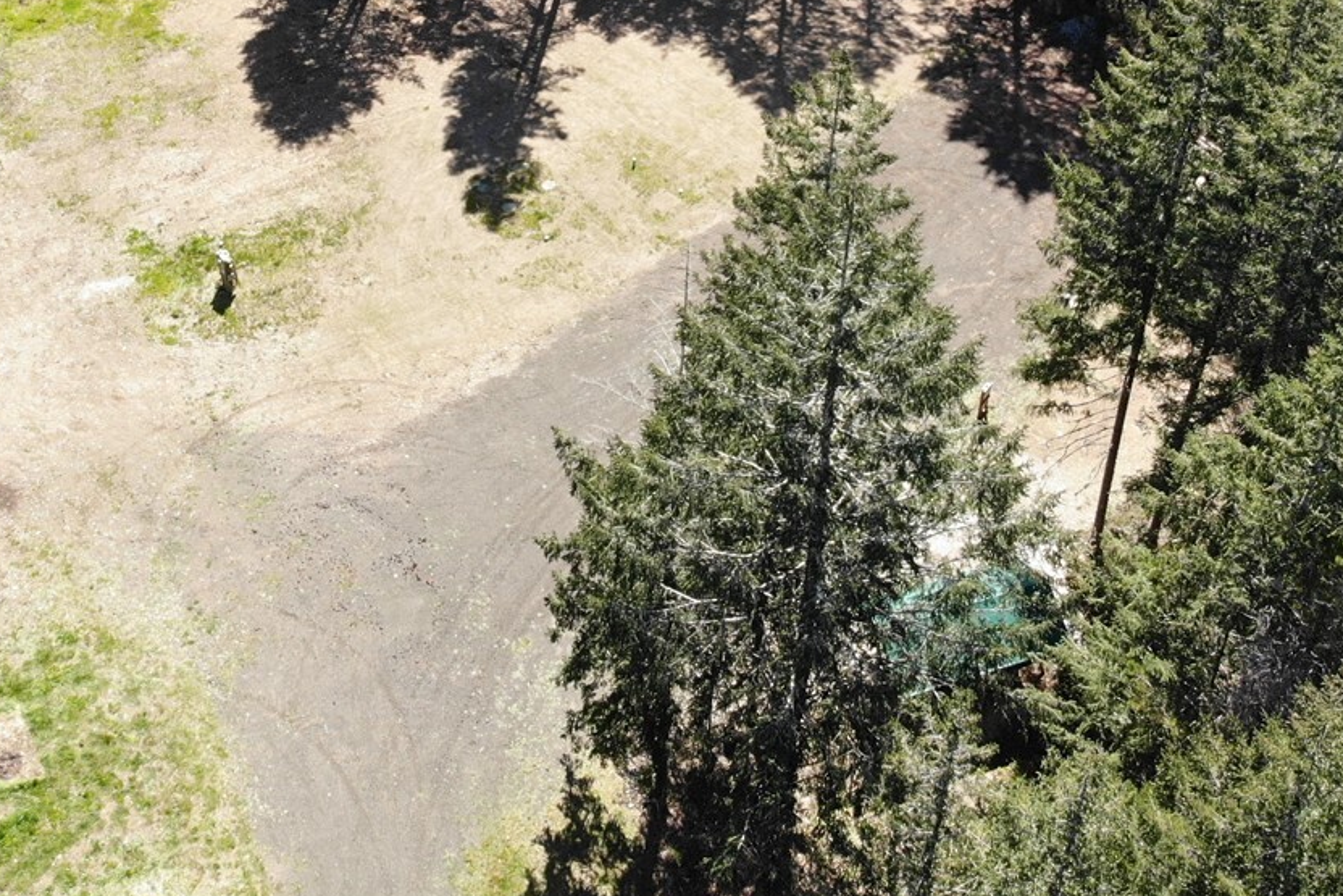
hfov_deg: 41.1
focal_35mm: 48
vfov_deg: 26.6
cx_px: 651
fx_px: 1791
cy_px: 1
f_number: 2.8
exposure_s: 1/281
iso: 100
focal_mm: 4.5
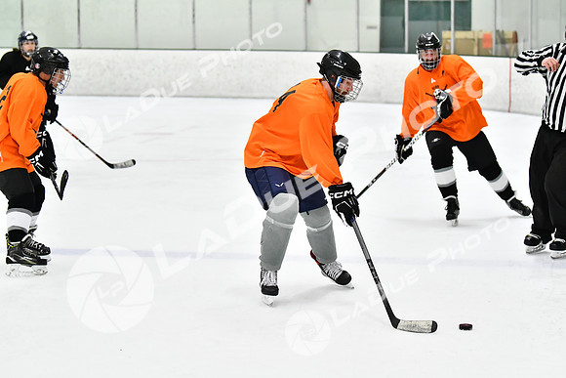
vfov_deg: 12.7
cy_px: 189
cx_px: 283
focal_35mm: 108
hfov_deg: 18.9
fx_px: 1698
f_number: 2.8
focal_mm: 72
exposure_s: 1/1250
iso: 5000
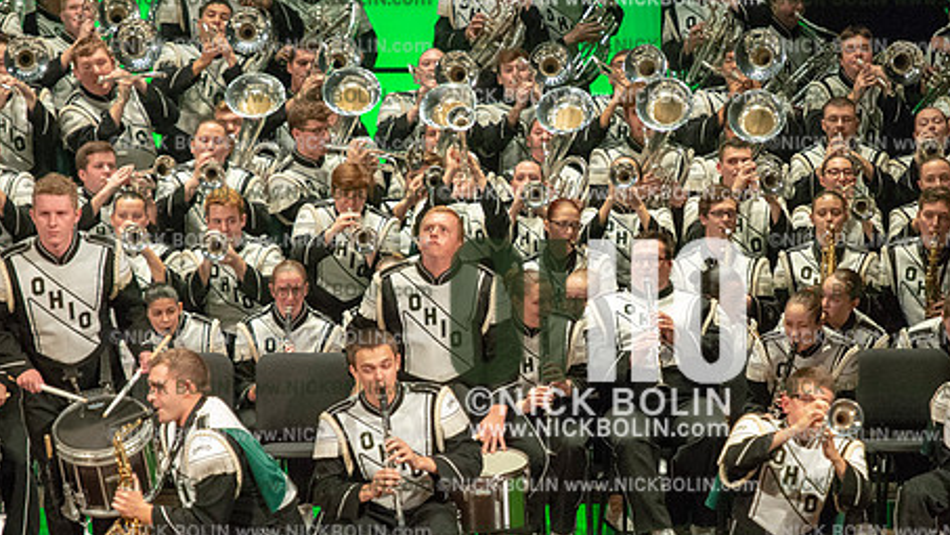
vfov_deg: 3.9
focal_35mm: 308
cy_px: 338
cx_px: 598
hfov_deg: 7.0
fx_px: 7760
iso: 8000
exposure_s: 1/320
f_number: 5.6
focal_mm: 230
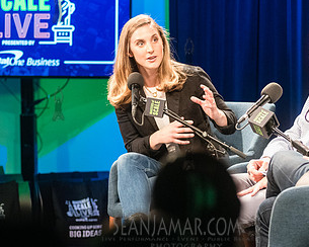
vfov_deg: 6.7
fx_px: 2094
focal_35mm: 229
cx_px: 200
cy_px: 54
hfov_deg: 8.4
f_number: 3.5
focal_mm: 120
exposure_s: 1/400
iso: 6400
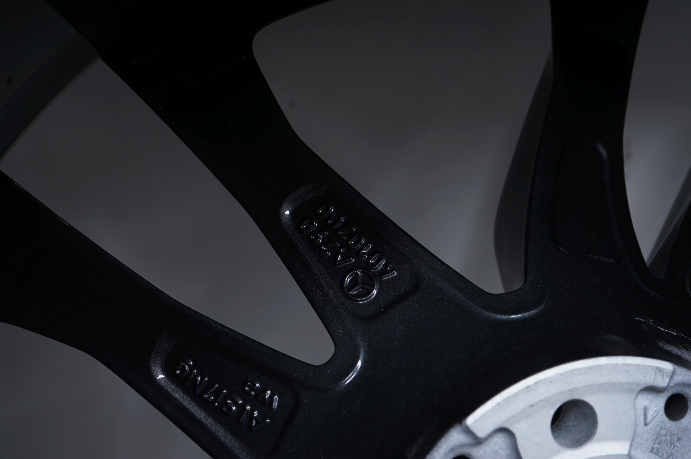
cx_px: 346
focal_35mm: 49
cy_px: 230
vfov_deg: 27.5
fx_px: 940
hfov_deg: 40.4
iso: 250
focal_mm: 49
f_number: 7.1
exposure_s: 1/125
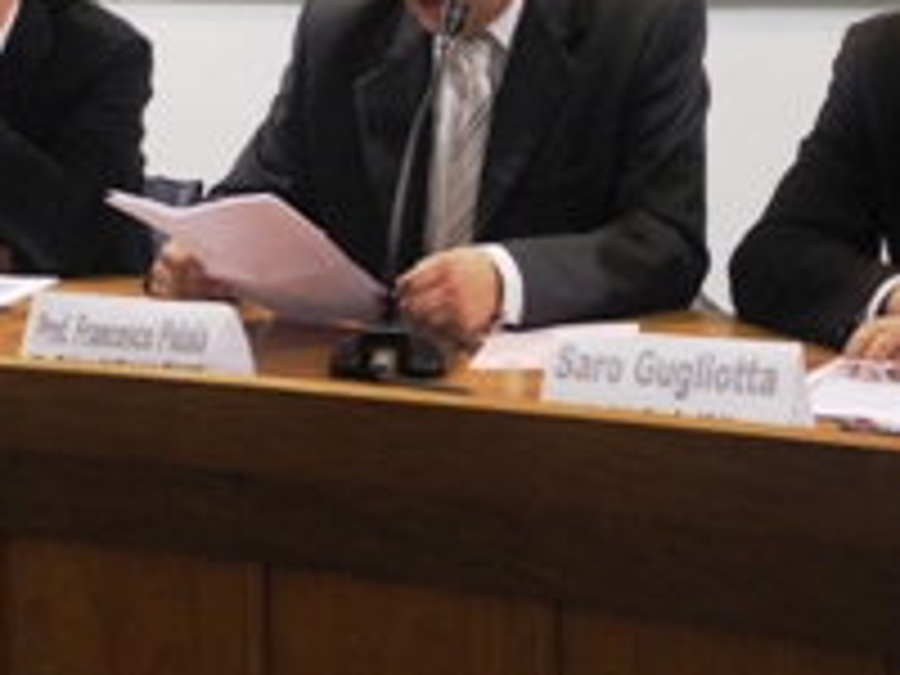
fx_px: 2210
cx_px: 315
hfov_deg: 22.9
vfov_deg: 16.9
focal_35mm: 85
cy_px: -50
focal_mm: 8.1
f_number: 3.2
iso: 400
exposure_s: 1/30
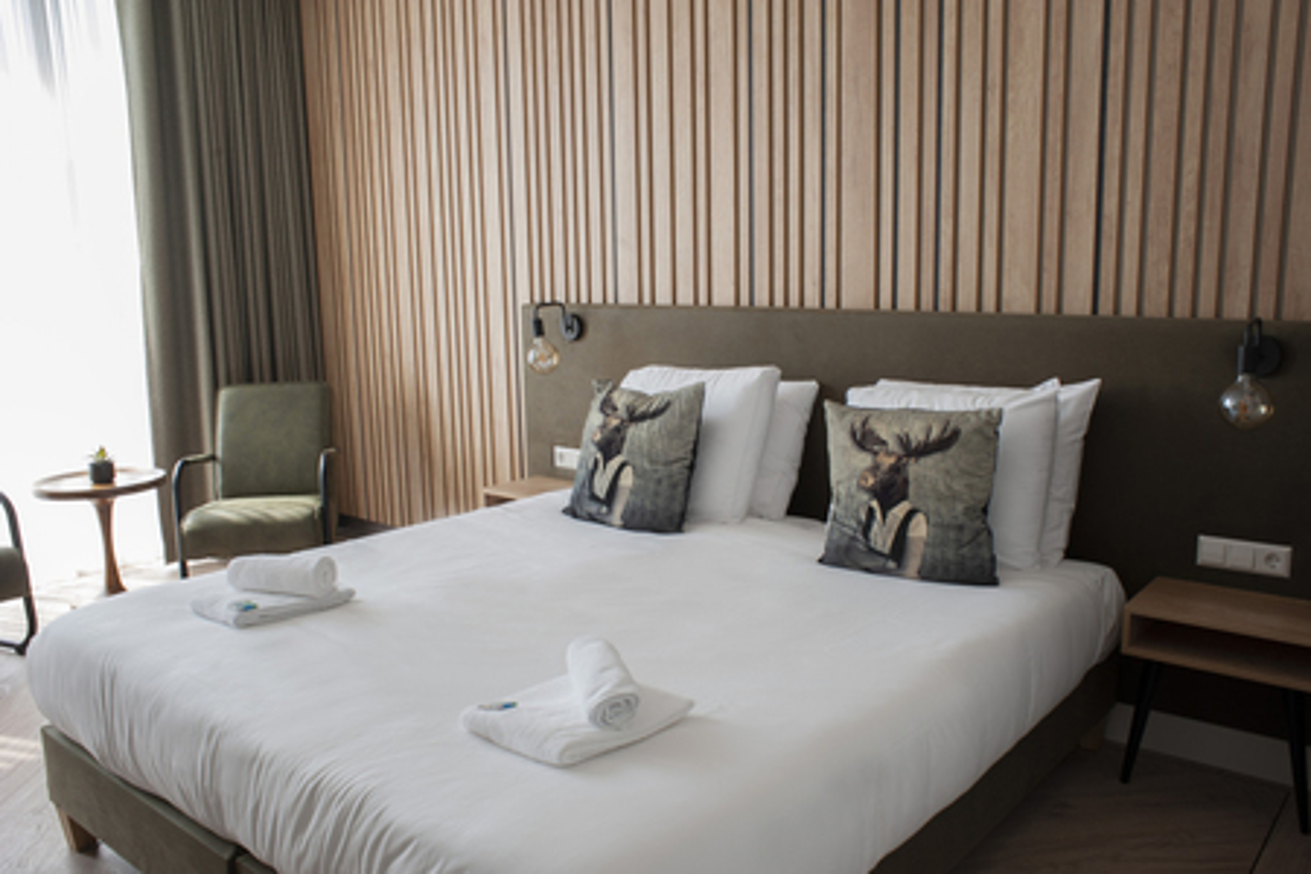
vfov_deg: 46.4
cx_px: 656
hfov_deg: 65.5
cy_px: 437
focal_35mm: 28
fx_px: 1020
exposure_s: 1/15
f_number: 11
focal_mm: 28
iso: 200
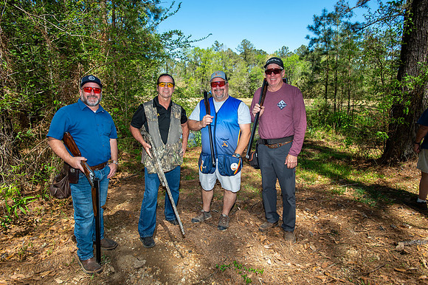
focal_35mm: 20
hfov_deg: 84.0
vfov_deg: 61.9
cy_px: 142
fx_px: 238
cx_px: 214
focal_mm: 20
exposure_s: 1/250
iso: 100
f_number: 5
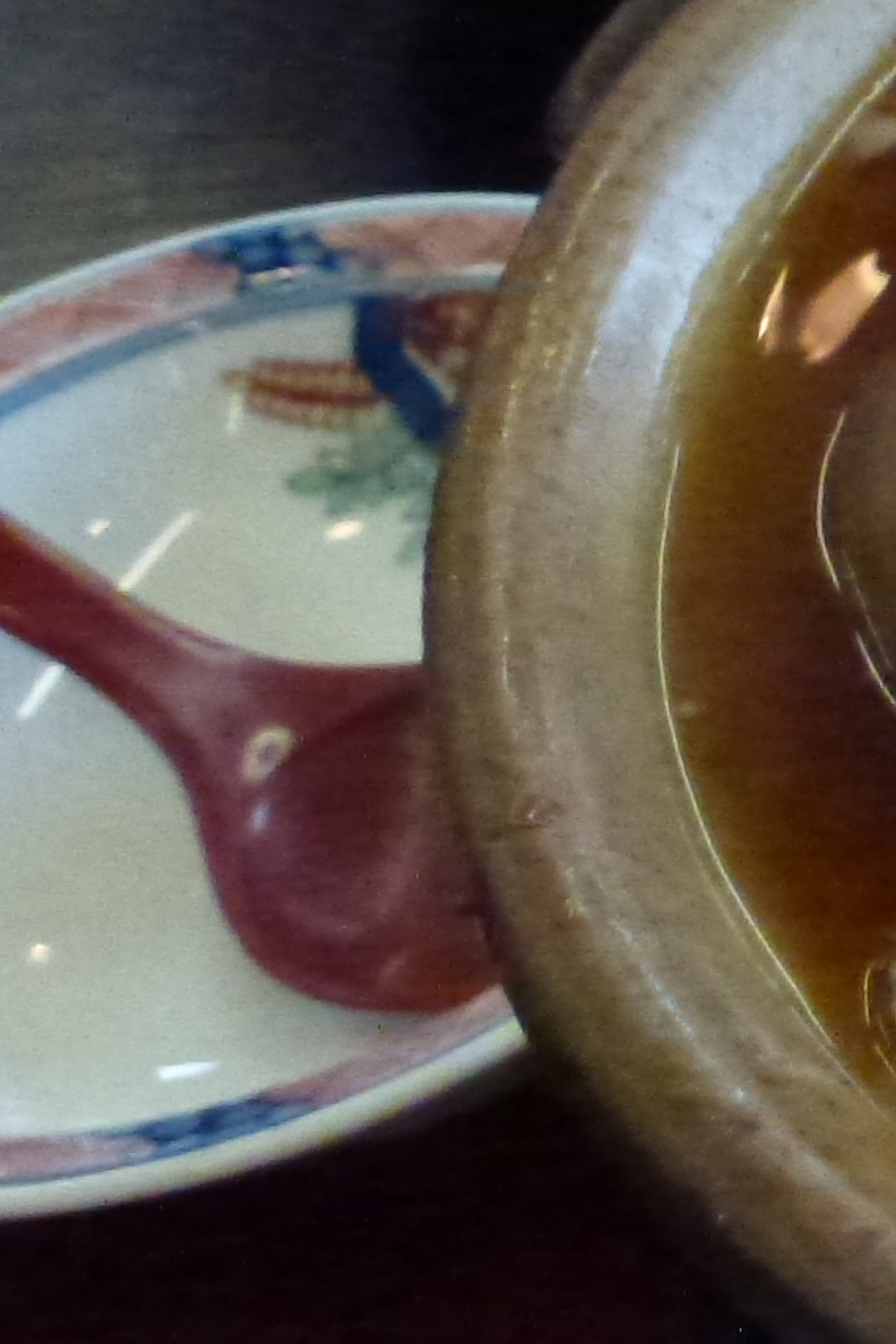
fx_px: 2800
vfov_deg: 27.0
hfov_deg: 14.4
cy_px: 650
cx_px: 1918
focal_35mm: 75
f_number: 3.3
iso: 1600
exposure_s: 1/250
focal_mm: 4.3
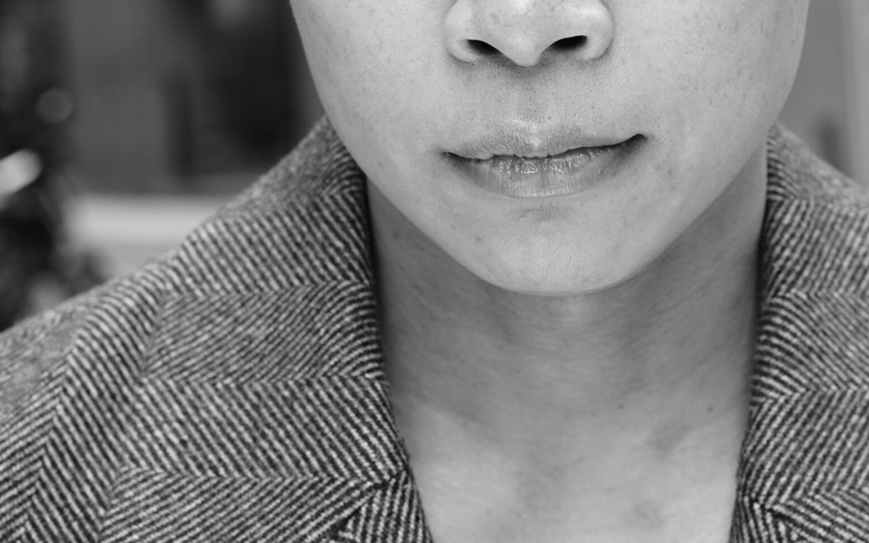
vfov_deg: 10.2
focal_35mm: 127
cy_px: 15
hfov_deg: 16.4
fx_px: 3008
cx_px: 470
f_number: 5
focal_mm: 50
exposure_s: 1/250
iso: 400
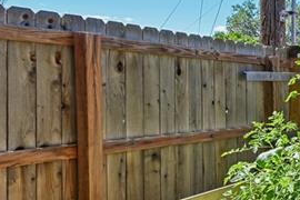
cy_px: 81
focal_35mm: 53
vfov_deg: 25.5
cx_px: 541
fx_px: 442
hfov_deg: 22.1
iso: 64
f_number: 9
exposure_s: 1/50
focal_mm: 14
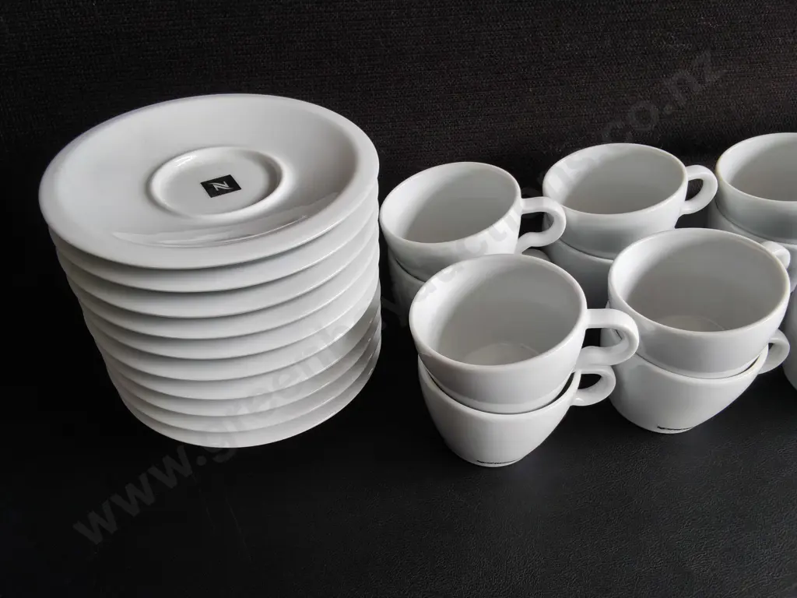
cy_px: 299
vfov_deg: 51.4
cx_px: 398
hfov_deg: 65.3
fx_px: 622
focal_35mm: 27
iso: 40
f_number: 2
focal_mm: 2.87
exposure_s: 1/100
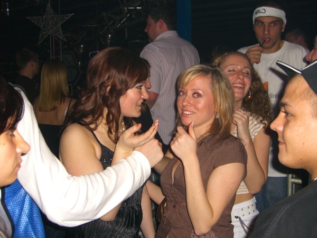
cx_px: 158
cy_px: 119
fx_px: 348
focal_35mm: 38
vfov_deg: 37.7
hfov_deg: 49.0
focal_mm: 7.9
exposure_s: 1/60
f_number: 2.8
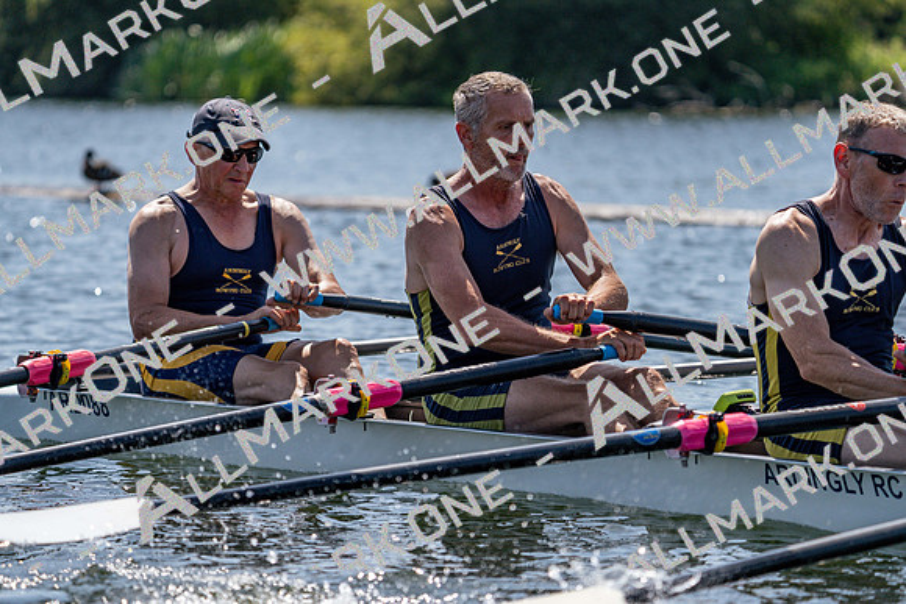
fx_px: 6117
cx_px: 453
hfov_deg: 8.5
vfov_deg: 5.7
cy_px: 302
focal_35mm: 243
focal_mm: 243
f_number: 5.6
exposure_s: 1/2000
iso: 250
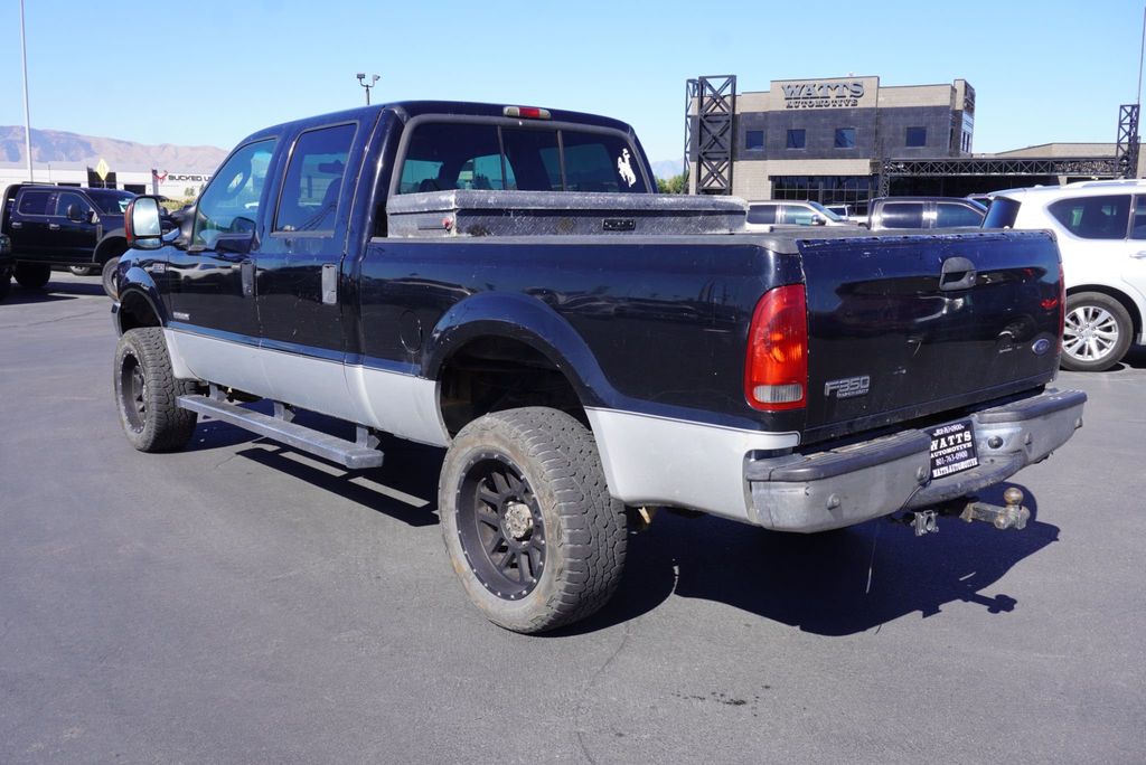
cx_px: 573
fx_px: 1003
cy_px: 382
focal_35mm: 32
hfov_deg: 59.5
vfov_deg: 41.8
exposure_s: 1/125
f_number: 9
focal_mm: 21
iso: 100
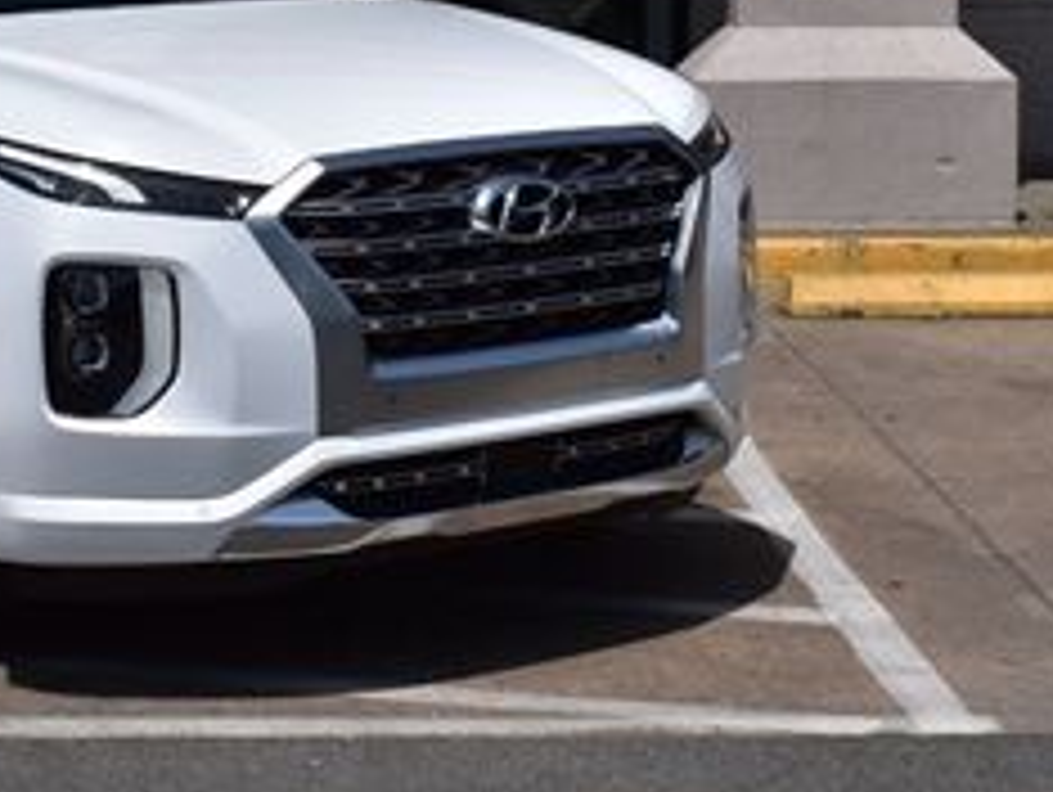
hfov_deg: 17.1
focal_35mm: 114
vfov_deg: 12.8
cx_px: 216
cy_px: 27
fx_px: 3481
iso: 200
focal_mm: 29
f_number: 11
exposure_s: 1/640
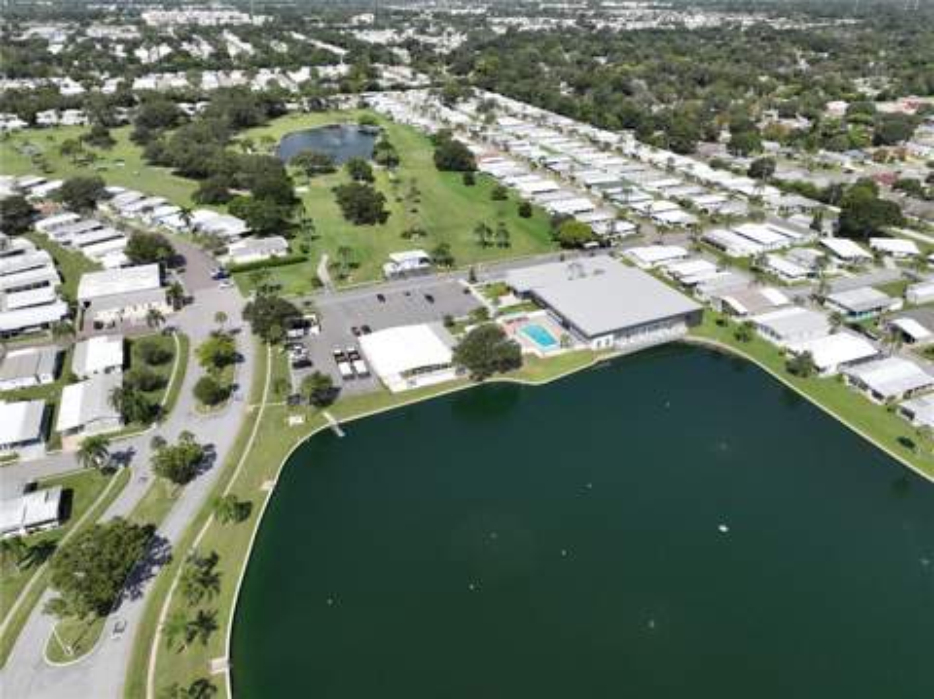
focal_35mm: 24
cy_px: 350
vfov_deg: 56.7
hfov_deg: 71.7
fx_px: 647
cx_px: 467
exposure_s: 1/3200
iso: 200
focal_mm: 12.29
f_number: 2.8
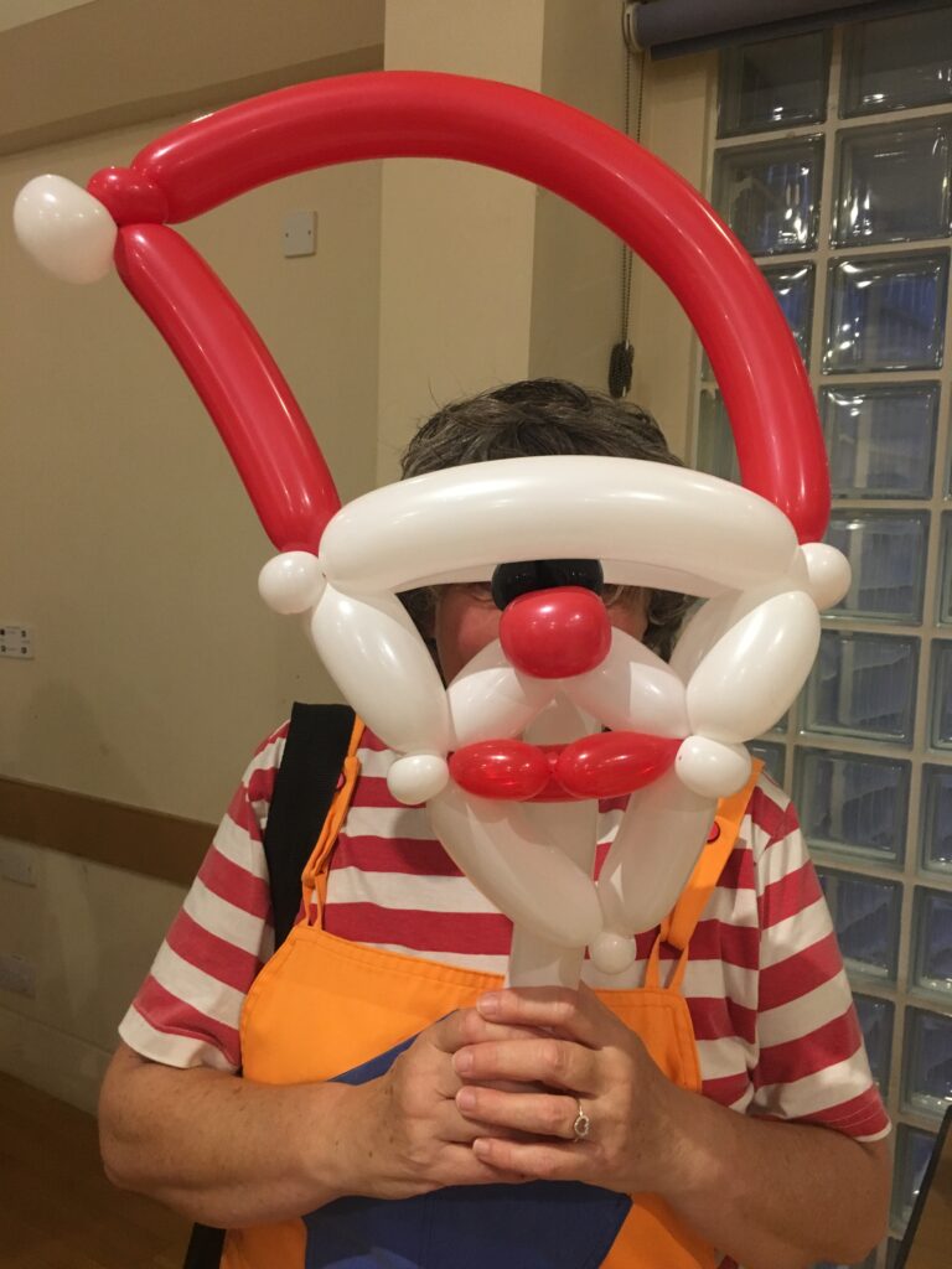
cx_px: 476
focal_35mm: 29
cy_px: 634
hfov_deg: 48.2
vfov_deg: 61.7
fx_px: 1063
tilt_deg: -5.4
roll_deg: -1.0
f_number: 2.2
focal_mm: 4.15
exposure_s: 1/20
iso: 200
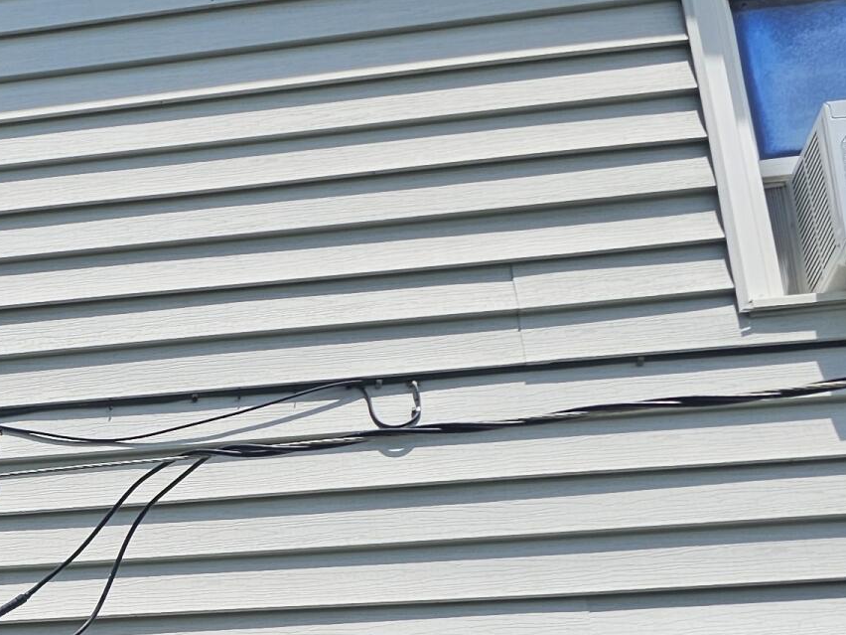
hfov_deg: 21.7
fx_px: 1980
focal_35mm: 81
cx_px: -256
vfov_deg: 17.7
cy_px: 672
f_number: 1.7
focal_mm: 6.3
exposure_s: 1/2000
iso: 32
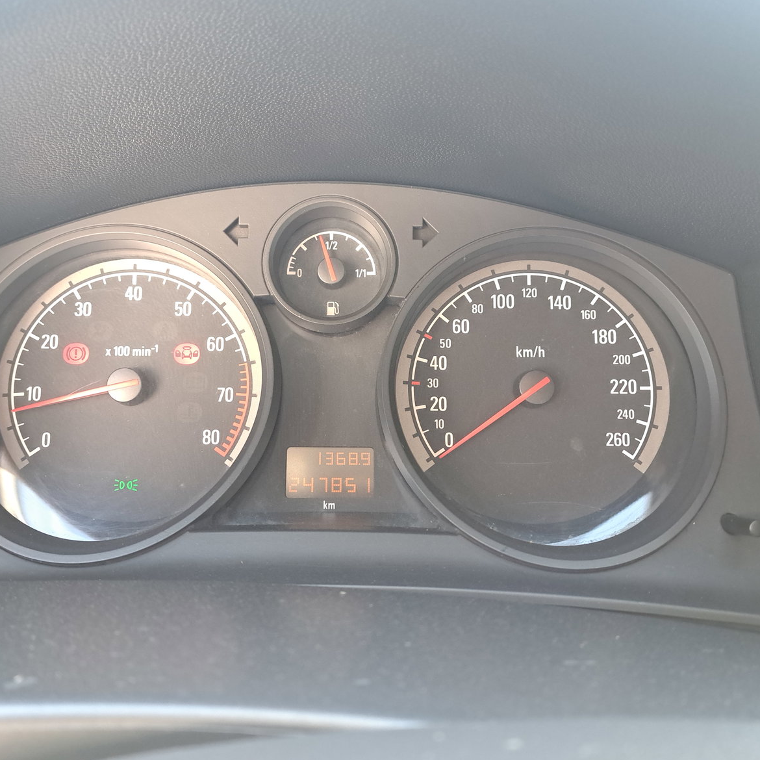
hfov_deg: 55.6
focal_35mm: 29
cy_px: 374
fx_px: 720
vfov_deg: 55.6
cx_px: 350
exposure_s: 1/50
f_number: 1.8
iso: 201
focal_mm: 5.23
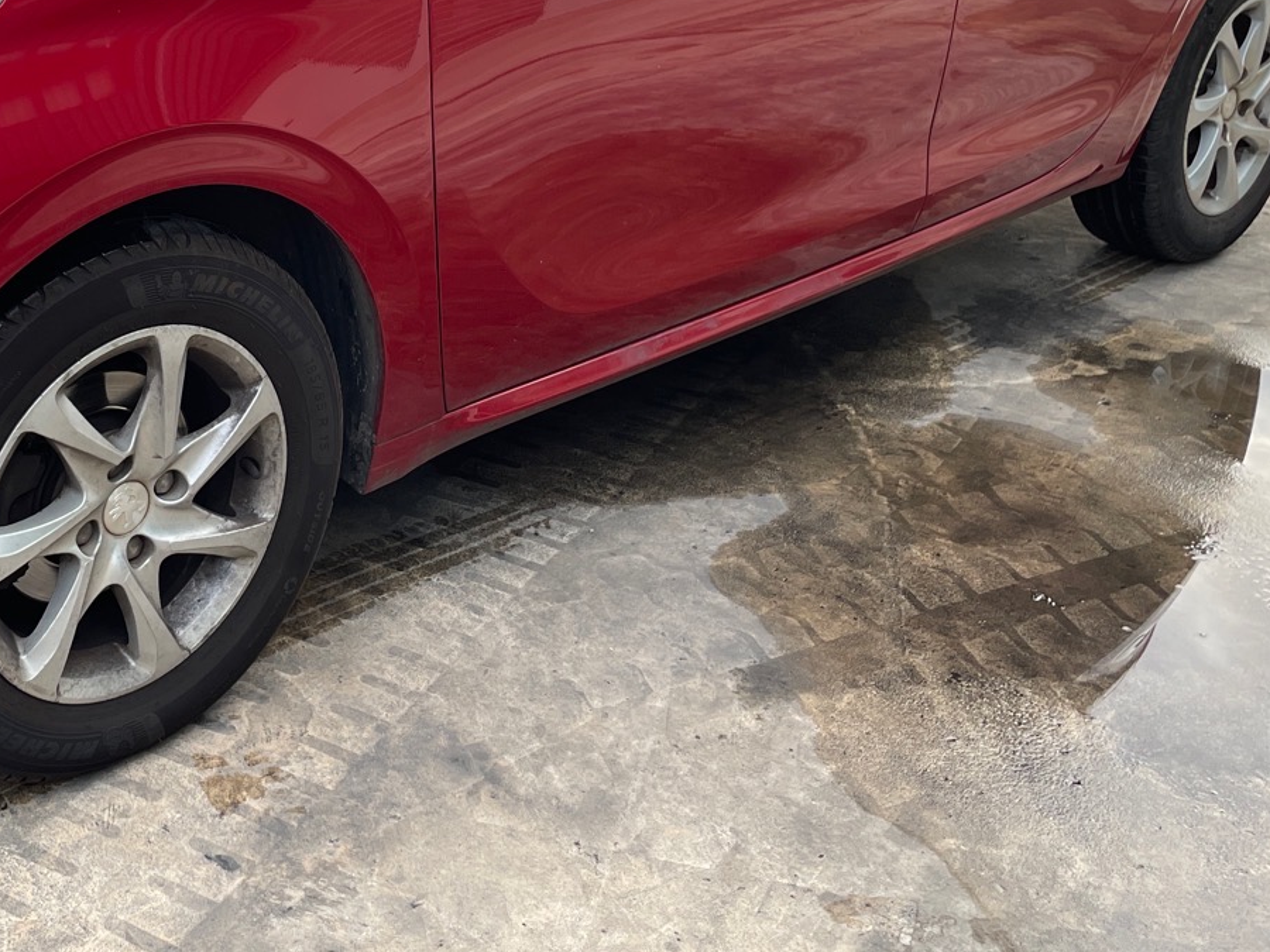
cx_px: 196
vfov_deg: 27.3
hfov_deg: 35.2
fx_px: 1908
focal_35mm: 52
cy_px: 144
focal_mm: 4.2
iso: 32
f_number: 1.6
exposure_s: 1/281
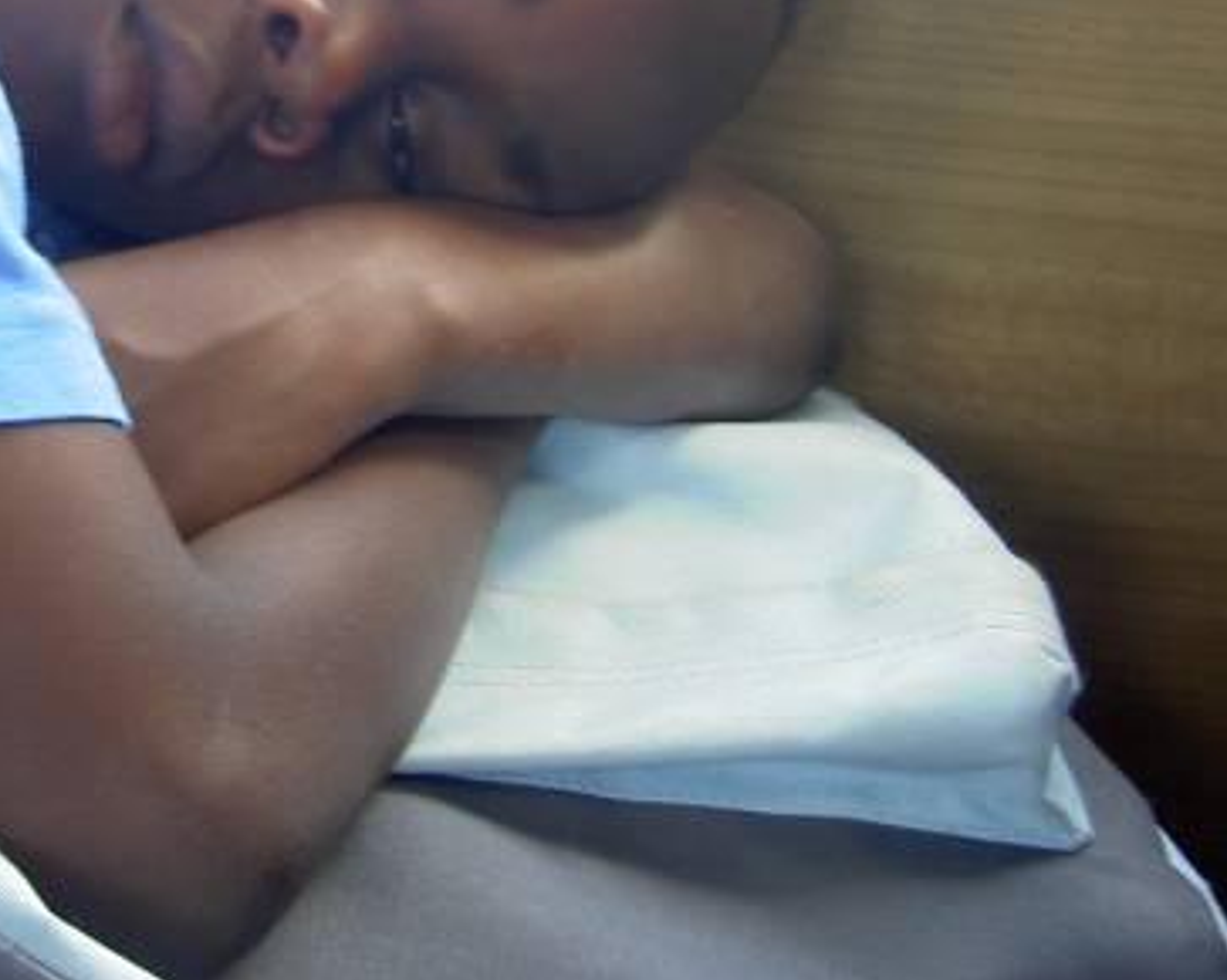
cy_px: 108
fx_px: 3049
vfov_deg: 18.0
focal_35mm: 84
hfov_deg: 22.3
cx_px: 149
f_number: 2.8
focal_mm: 8
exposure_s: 1/30
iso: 100
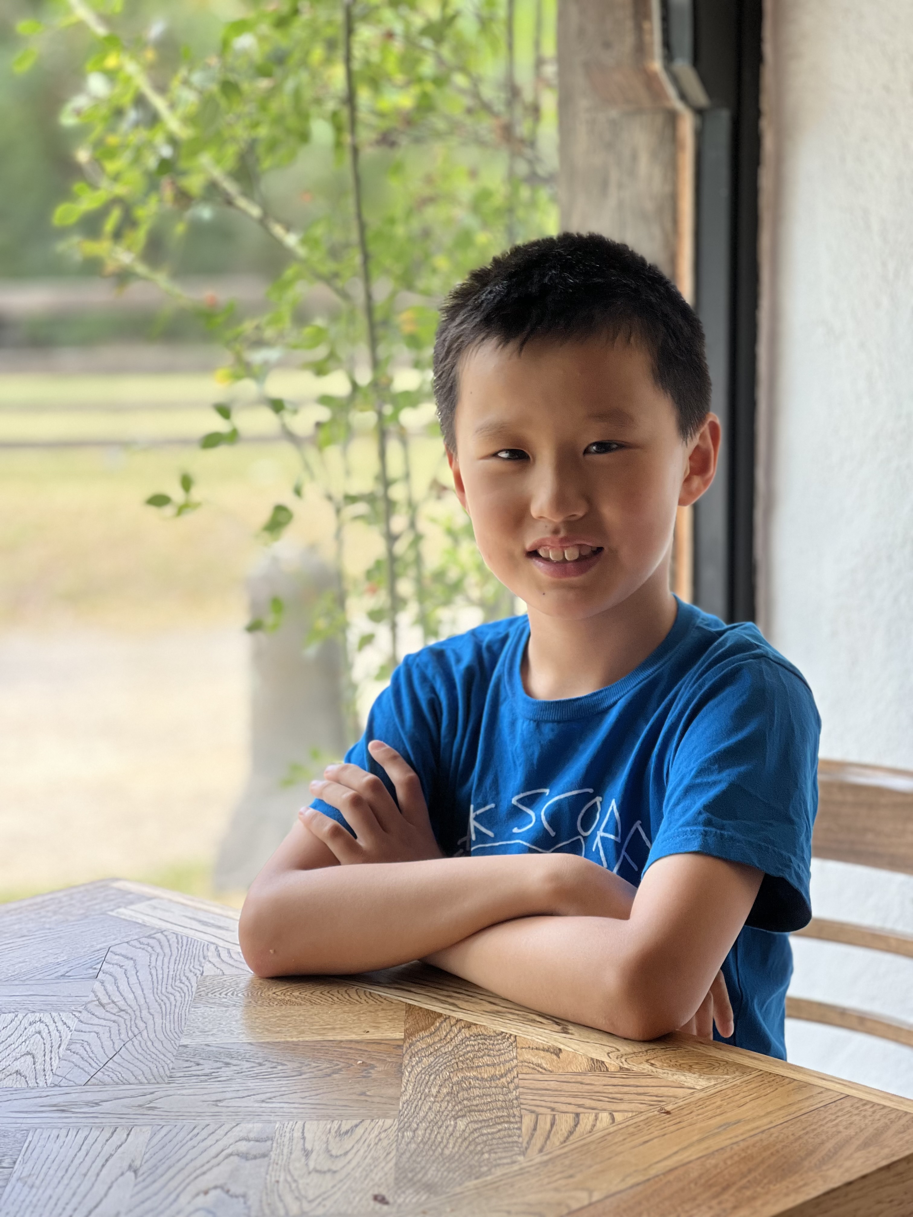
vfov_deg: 25.3
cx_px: 456
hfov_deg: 19.1
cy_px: 608
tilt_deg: -8.1
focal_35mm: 77
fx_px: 2708
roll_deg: +1.2
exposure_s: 1/121
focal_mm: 9
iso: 100
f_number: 2.8
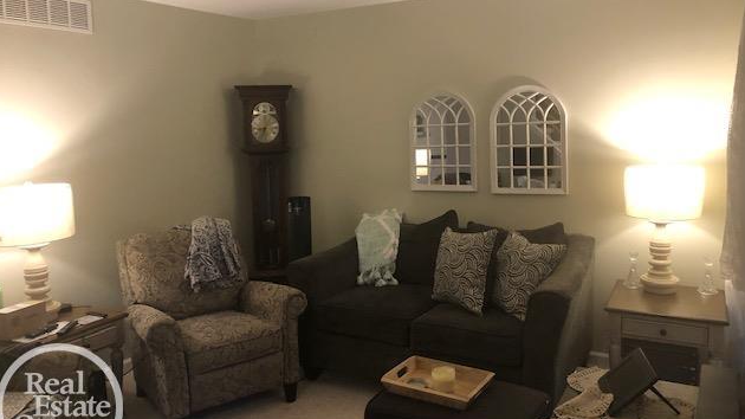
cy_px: 187
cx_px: 374
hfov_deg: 62.6
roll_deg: +0.8
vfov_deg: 37.7
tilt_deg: -6.1
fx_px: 612
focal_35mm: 31
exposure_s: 1/15
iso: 80
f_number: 1.8
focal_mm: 3.99
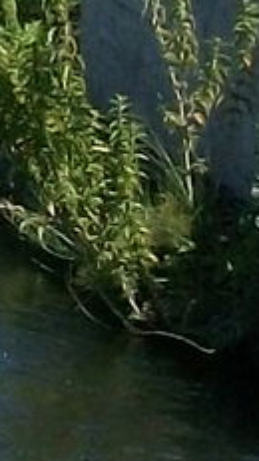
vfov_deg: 6.6
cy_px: -84
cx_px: -847
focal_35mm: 326
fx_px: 3979
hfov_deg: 3.5
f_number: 4.8
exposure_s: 1/400
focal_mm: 6
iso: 80
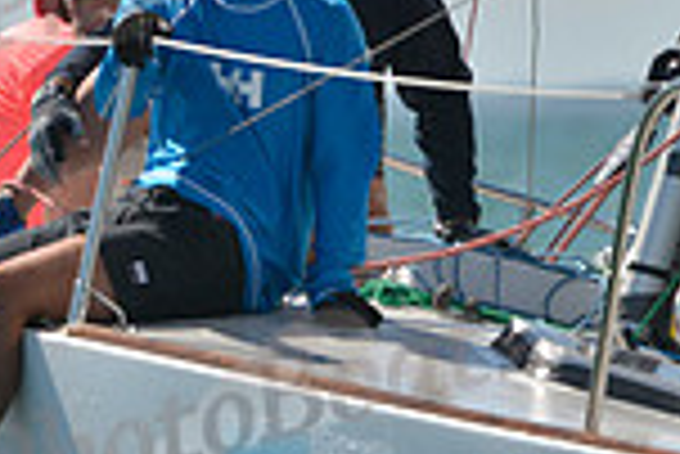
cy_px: 106
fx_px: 24730
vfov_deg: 1.1
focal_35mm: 1308
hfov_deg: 1.6
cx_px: 842
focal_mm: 340
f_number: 6.3
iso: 200
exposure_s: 1/1250
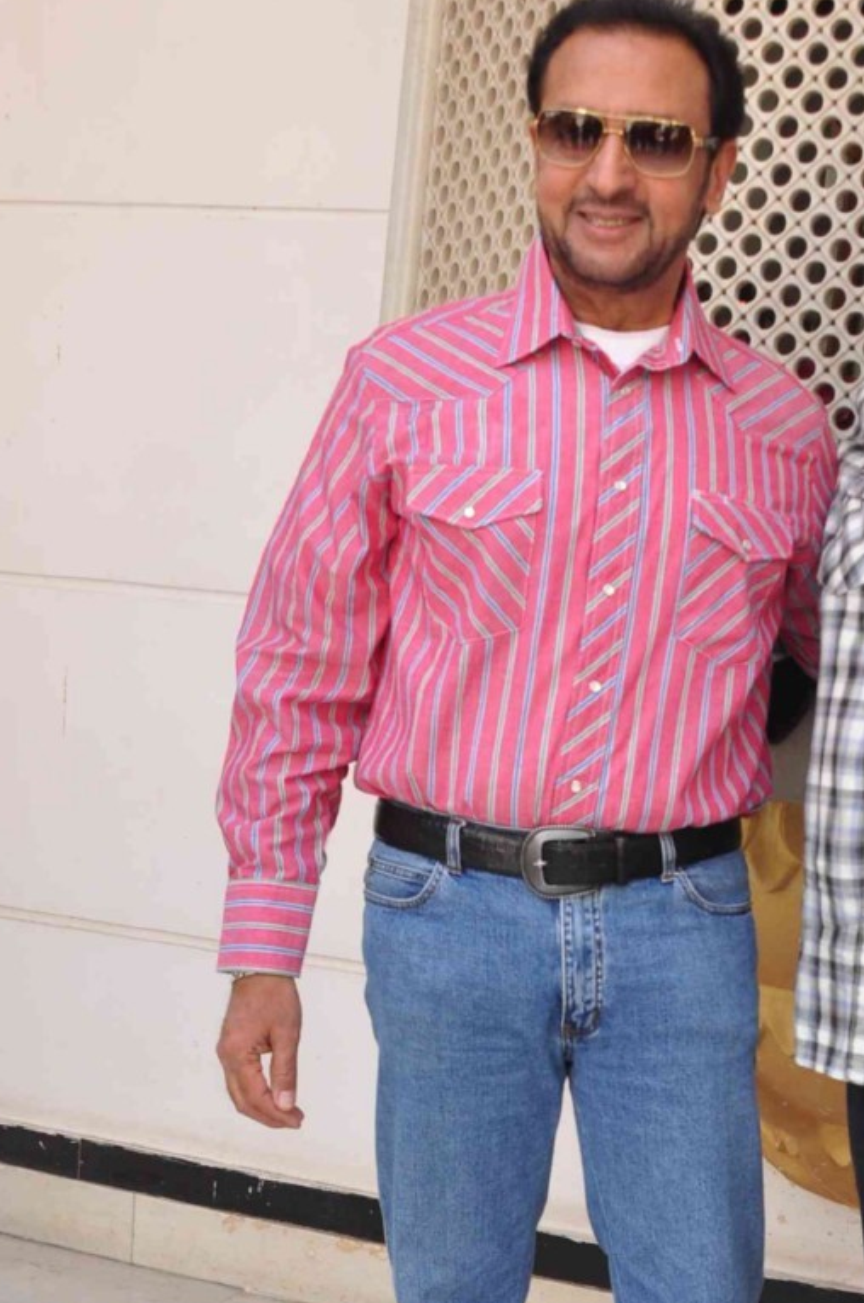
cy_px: 1004
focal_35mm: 59
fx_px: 2132
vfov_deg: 33.2
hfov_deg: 22.2
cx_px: 823
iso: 400
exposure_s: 1/200
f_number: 8
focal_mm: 20
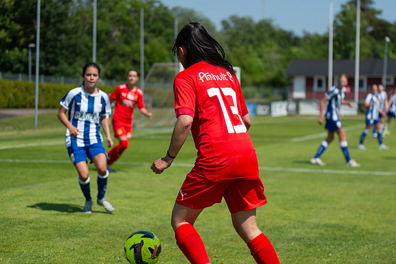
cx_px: 198
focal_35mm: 75
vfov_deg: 18.0
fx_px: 830
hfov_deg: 26.8
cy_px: 132
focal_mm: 70
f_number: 3.2
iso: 110
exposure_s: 1/2500
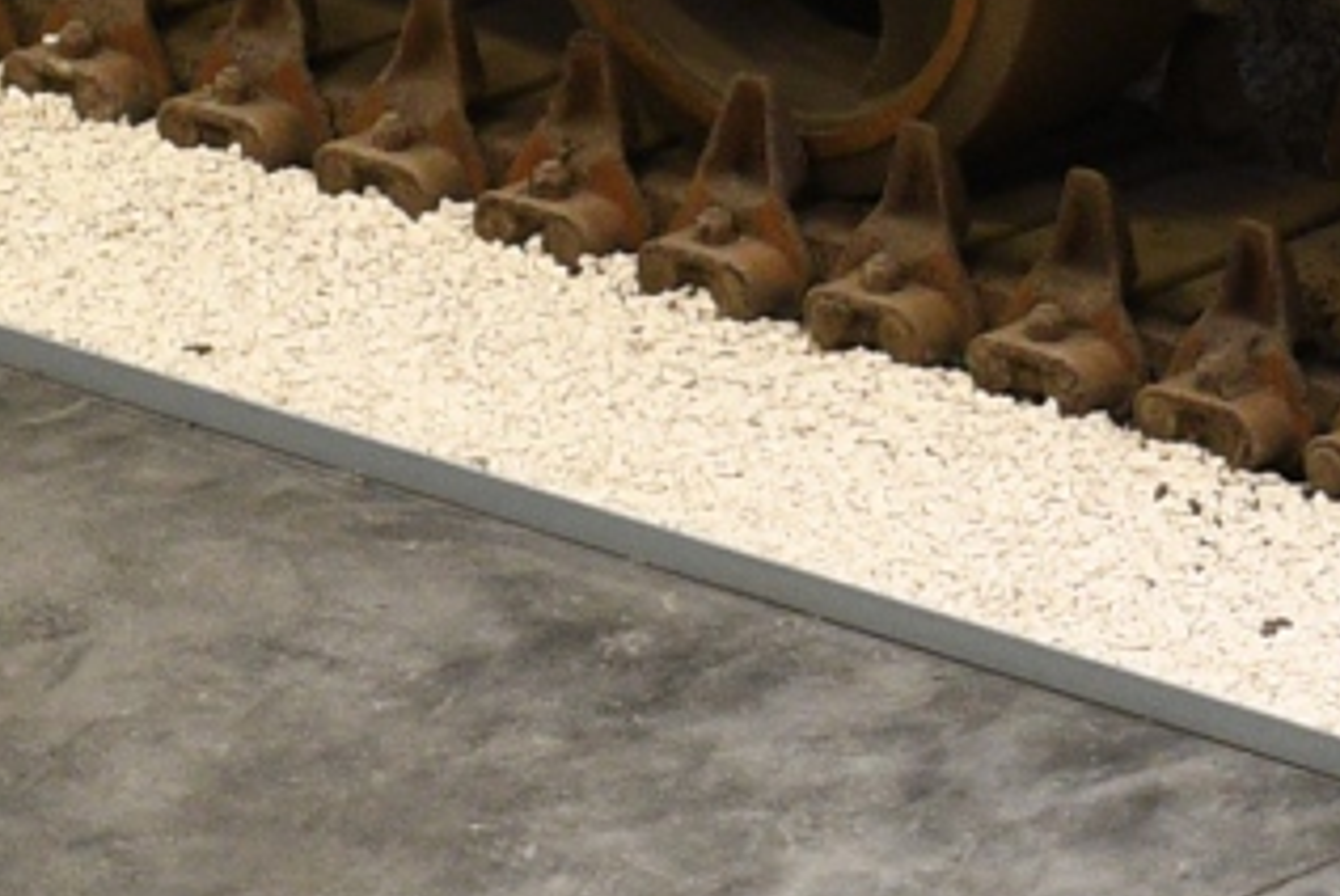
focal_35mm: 590
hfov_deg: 3.5
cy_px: -2164
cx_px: 1124
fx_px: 21981
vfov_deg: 2.3
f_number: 3.8
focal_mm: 52
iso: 640
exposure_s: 1/40
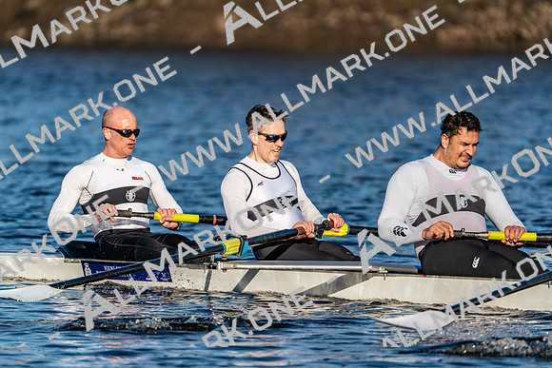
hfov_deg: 3.4
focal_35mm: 600
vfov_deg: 2.3
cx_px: 276
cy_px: 184
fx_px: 9202
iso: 320
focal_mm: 600
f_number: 6.3
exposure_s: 1/2000
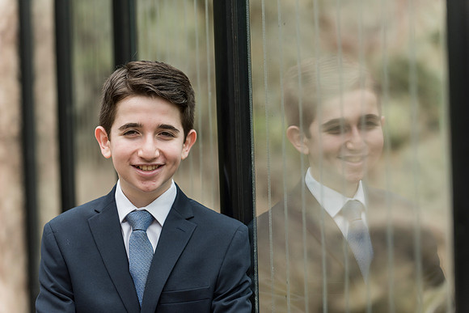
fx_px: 1694
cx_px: 234
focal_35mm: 130
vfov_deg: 10.6
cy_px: 156
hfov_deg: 15.8
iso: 400
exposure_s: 1/800
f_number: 3.5
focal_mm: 130
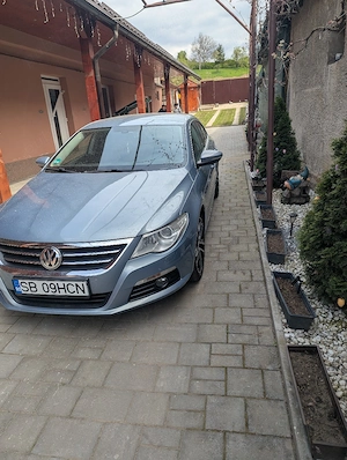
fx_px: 320
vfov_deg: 71.5
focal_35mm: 24
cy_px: 230
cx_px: 174
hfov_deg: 57.0
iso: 44
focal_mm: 6.81
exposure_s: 1/1000
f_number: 1.85
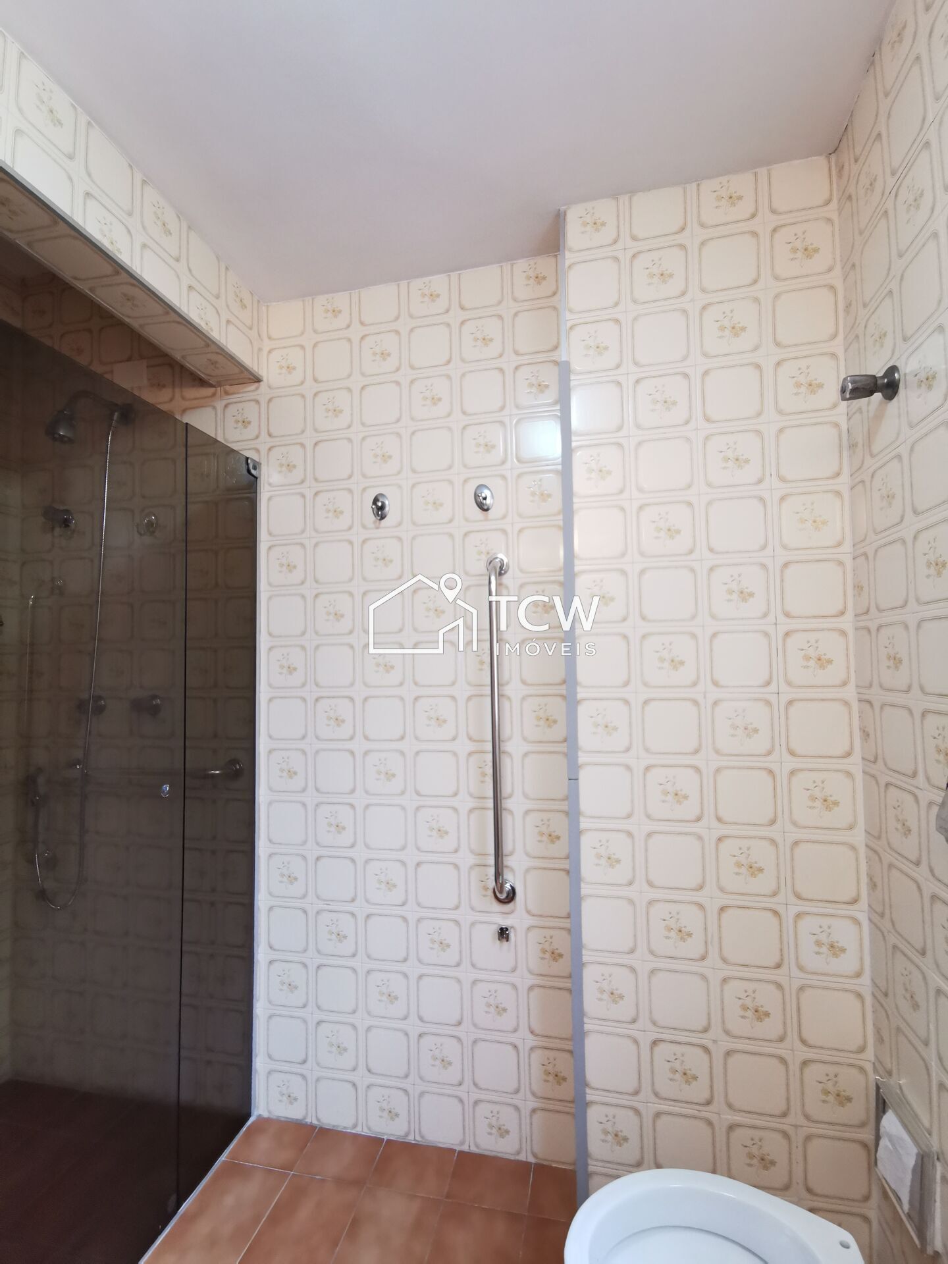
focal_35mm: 16
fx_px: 584
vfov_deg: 94.5
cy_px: 632
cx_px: 474
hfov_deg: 78.1
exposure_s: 1/30
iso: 400
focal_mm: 2.35
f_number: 2.2
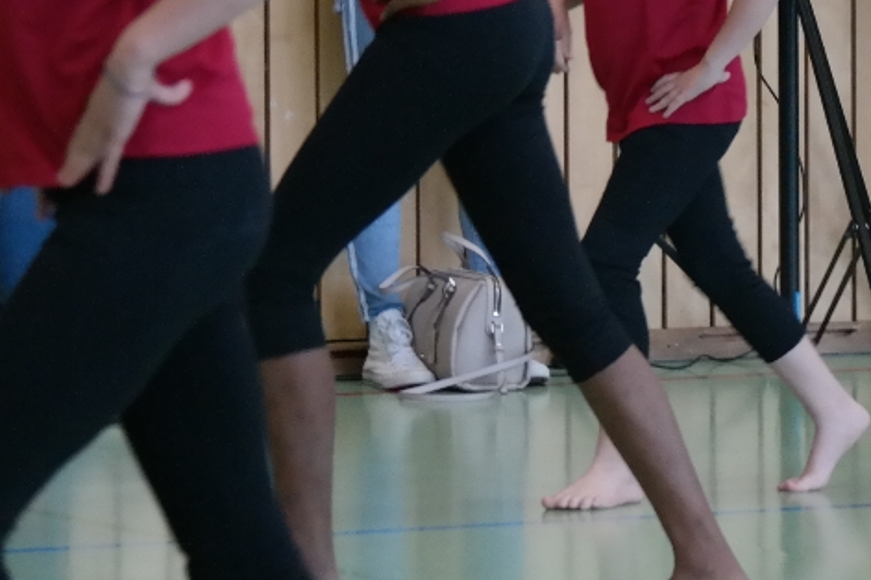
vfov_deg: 4.1
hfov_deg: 6.2
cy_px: 103
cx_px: 753
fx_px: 8056
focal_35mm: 333
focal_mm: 64
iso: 1600
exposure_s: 1/100
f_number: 4.5
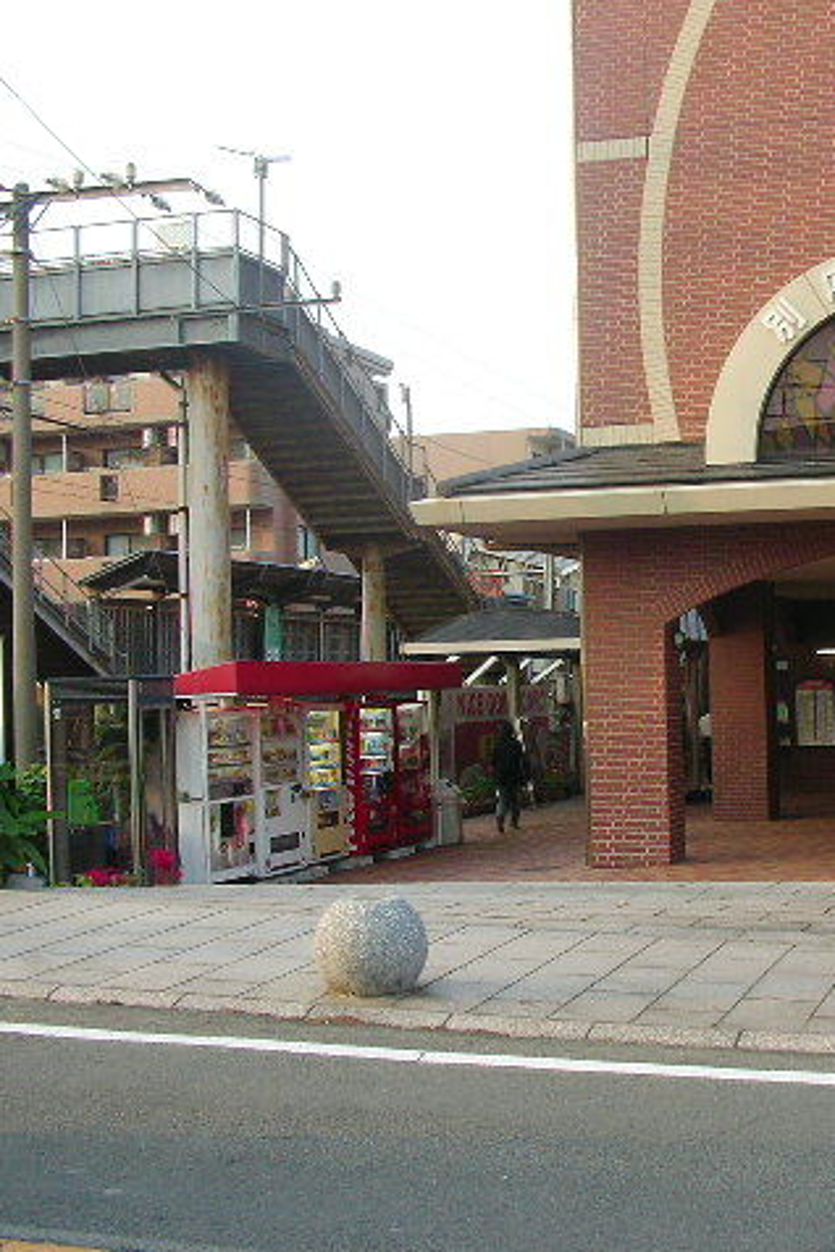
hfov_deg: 25.1
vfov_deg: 37.5
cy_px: 627
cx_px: 672
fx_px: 1844
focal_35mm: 53
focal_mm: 5.8
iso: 50
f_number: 3.5
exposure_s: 1/125
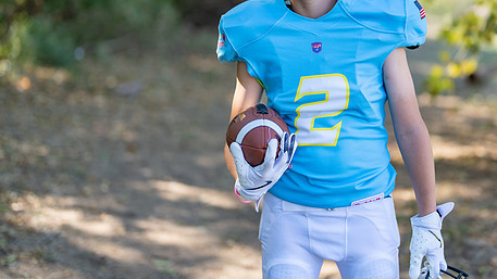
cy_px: 68
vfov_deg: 15.6
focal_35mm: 77
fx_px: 1015
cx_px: 313
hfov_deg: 27.4
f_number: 1.2
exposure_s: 1/1250
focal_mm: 50
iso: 100
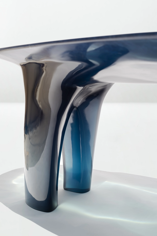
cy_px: 118
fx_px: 327
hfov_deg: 27.0
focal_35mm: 50
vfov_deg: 39.6
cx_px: 78
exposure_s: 1/100
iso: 100
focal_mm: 50
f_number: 6.3
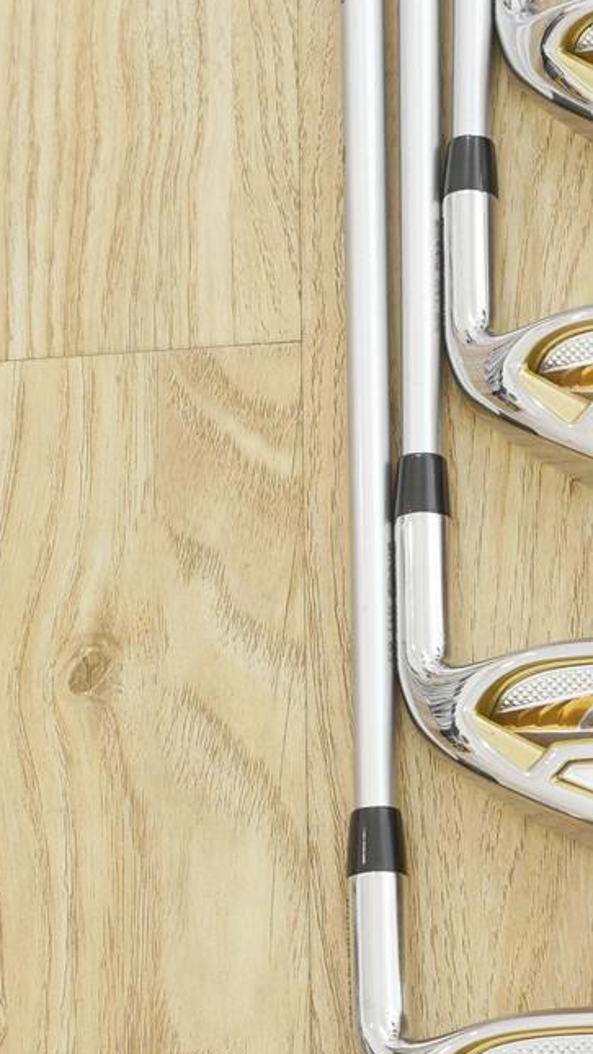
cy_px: 592
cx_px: 907
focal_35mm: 108
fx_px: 3018
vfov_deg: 19.8
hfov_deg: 10.8
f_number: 4.5
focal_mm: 25
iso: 1600
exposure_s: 1/40
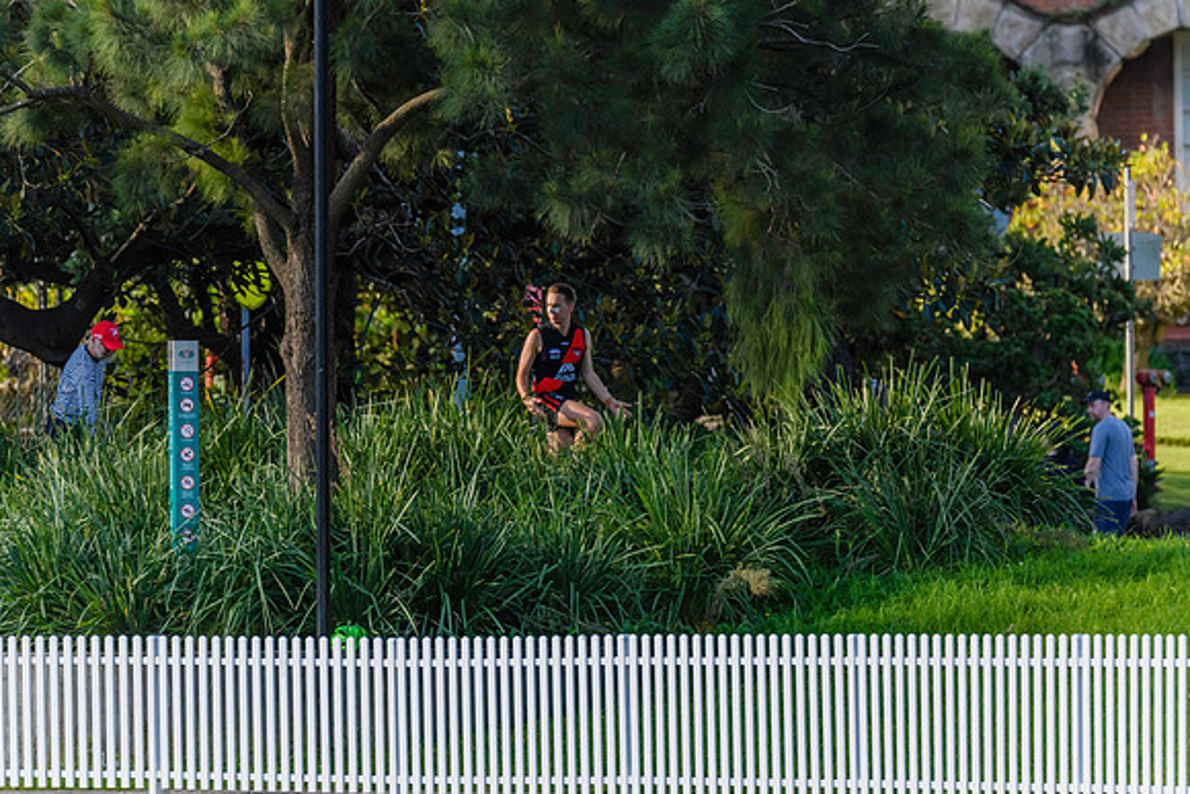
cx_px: 582
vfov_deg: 2.9
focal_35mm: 472
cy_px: 388
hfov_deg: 4.4
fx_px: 15596
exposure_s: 1/2000
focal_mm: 420
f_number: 6
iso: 800
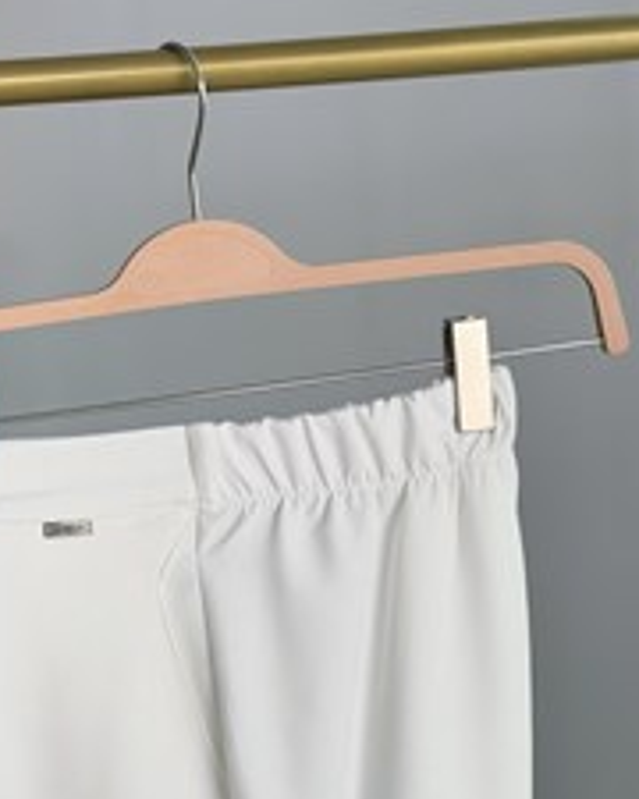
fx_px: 2033
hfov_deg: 17.8
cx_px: 167
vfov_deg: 22.1
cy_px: 538
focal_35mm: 86
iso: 80
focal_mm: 6.76
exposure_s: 1/411
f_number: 1.78
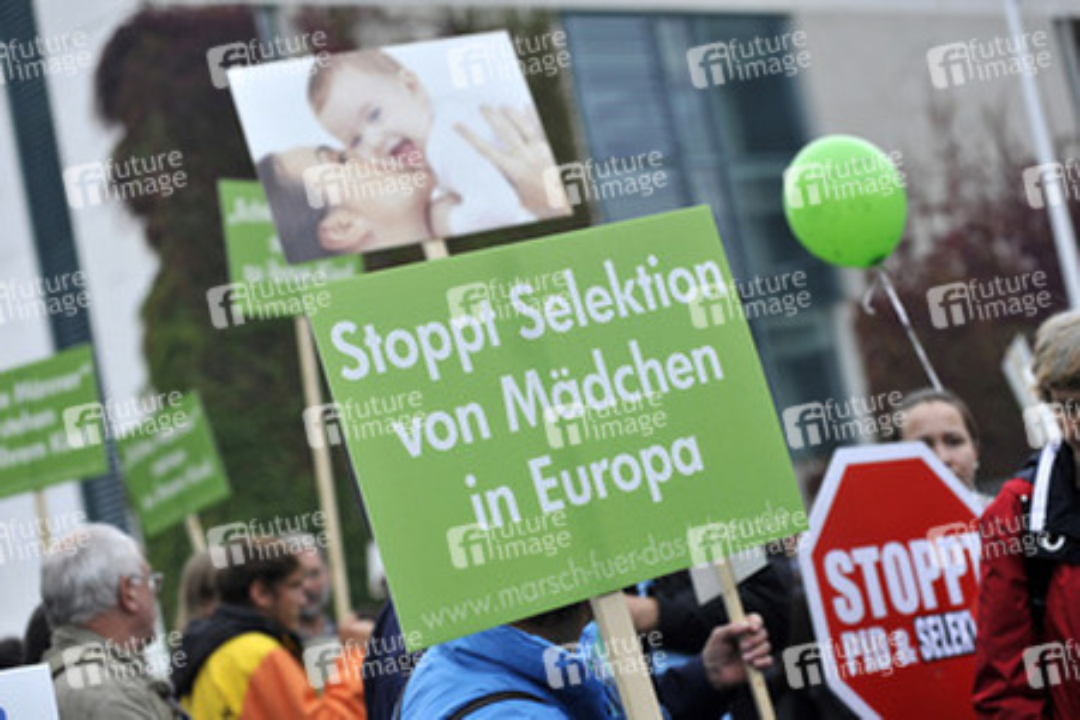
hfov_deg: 25.4
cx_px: 540
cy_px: 360
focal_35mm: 80
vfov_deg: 17.1
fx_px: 2400
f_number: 5
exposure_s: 1/2500
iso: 640
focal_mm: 80
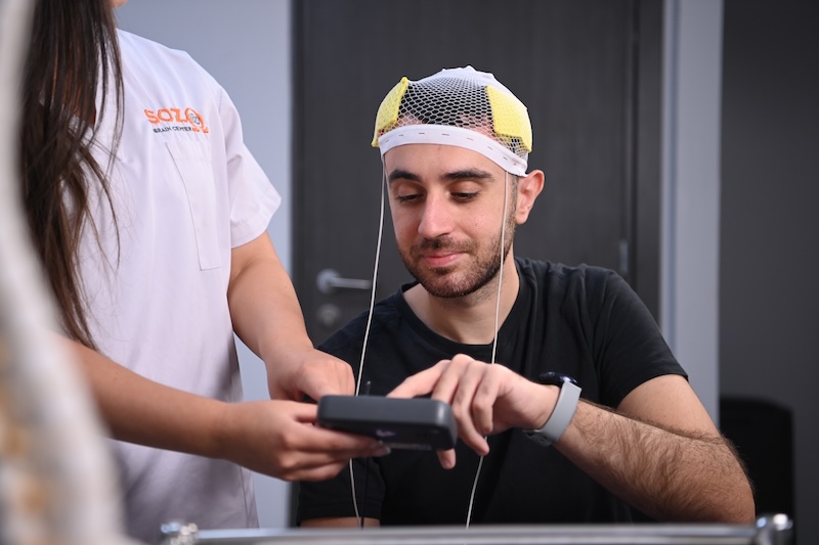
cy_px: 272
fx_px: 1251
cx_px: 410
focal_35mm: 55
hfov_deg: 36.3
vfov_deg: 24.6
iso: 320
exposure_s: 1/200
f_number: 2.8
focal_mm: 55
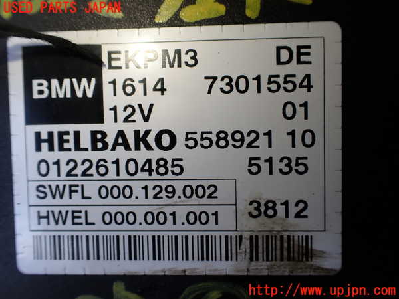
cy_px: 150
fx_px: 346
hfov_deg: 60.0
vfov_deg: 46.8
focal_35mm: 30
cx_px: 200
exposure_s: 1/250
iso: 100
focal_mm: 5.4
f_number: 3.2
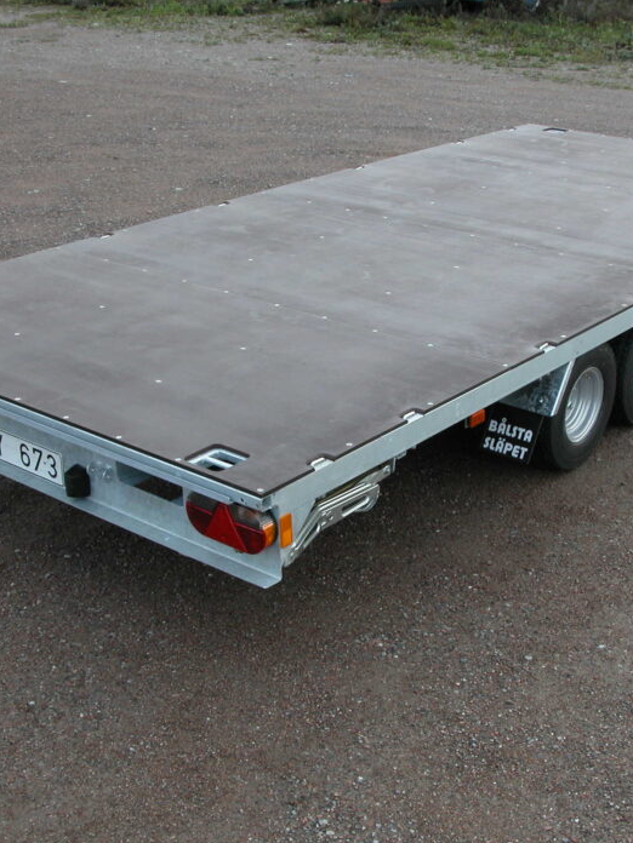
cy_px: 458
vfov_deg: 38.2
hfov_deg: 29.1
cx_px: 364
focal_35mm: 50
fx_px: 1219
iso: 100
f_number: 4.5
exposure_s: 1/130
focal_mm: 8.9
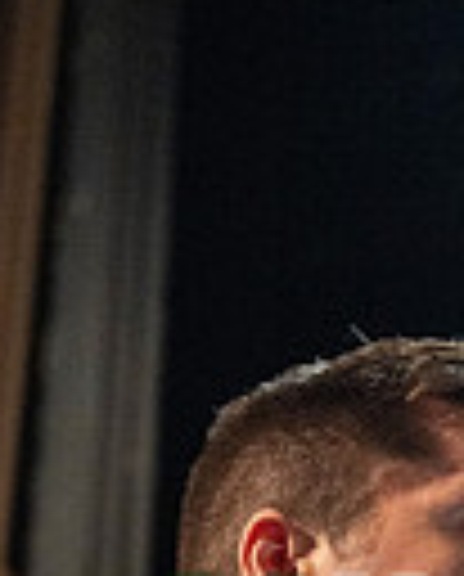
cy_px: 698
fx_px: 2532
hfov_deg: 10.5
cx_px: 347
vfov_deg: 12.7
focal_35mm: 148
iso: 12800
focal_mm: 45
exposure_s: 1/500
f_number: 2.8
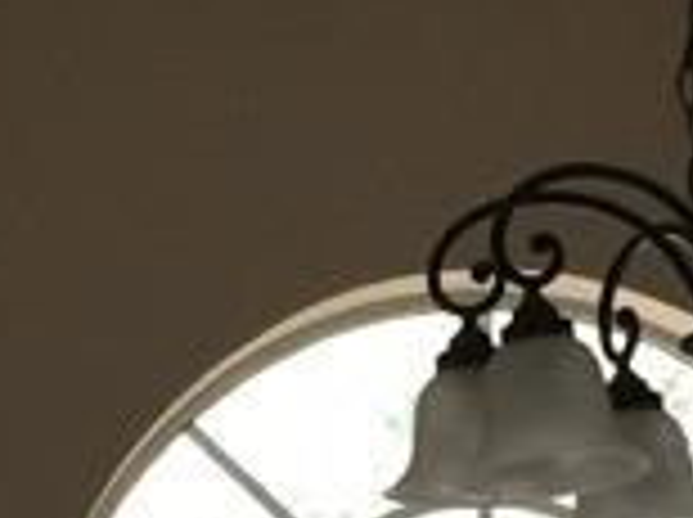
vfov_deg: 6.3
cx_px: 333
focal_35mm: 226
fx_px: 4517
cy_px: 1140
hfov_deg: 8.8
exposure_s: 1/15
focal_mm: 4.15
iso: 40
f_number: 2.2
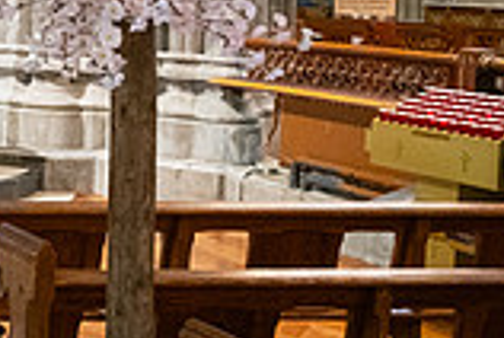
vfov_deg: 15.3
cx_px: -411
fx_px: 1234
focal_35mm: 88
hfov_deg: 18.1
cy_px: -14
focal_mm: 24
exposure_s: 1/160
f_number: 3.5
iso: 1250
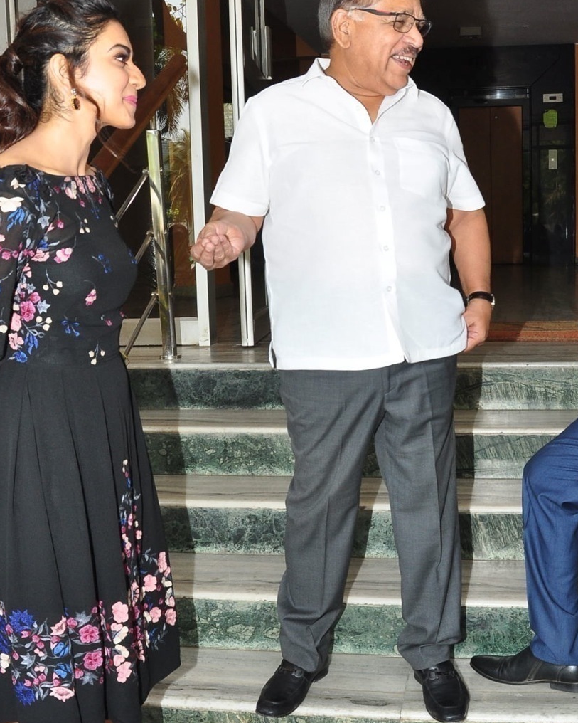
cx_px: 375
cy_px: 406
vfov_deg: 41.1
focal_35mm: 45
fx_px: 962
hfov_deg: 33.2
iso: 400
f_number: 8
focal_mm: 18
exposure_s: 1/125
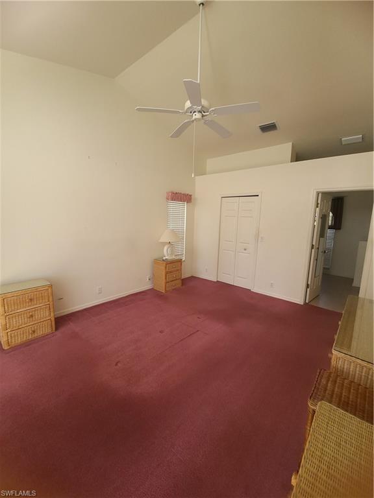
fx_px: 187
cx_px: 187
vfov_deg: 106.2
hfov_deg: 89.9
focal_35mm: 13
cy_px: 249
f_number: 2.2
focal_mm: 2.2
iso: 80
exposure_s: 1/60
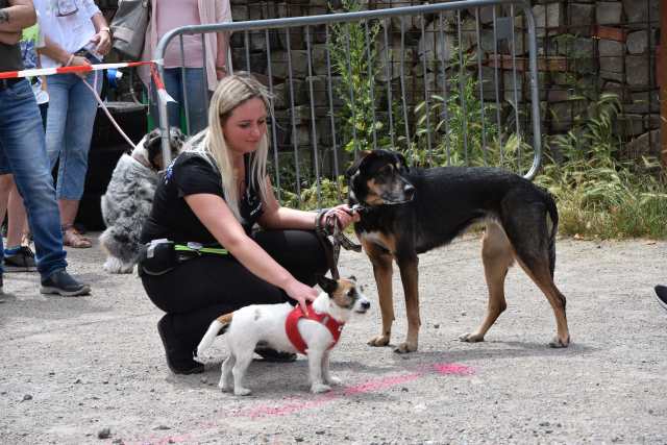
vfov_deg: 8.7
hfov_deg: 13.0
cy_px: 222
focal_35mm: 158
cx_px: 334
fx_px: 2919
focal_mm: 105
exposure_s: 1/500
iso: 280
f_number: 8
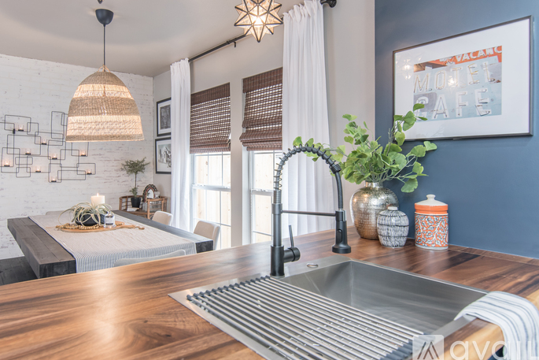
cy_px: 169
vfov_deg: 55.1
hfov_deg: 75.9
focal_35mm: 23
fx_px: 344
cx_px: 245
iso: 320
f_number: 4
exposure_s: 1/30
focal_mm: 14
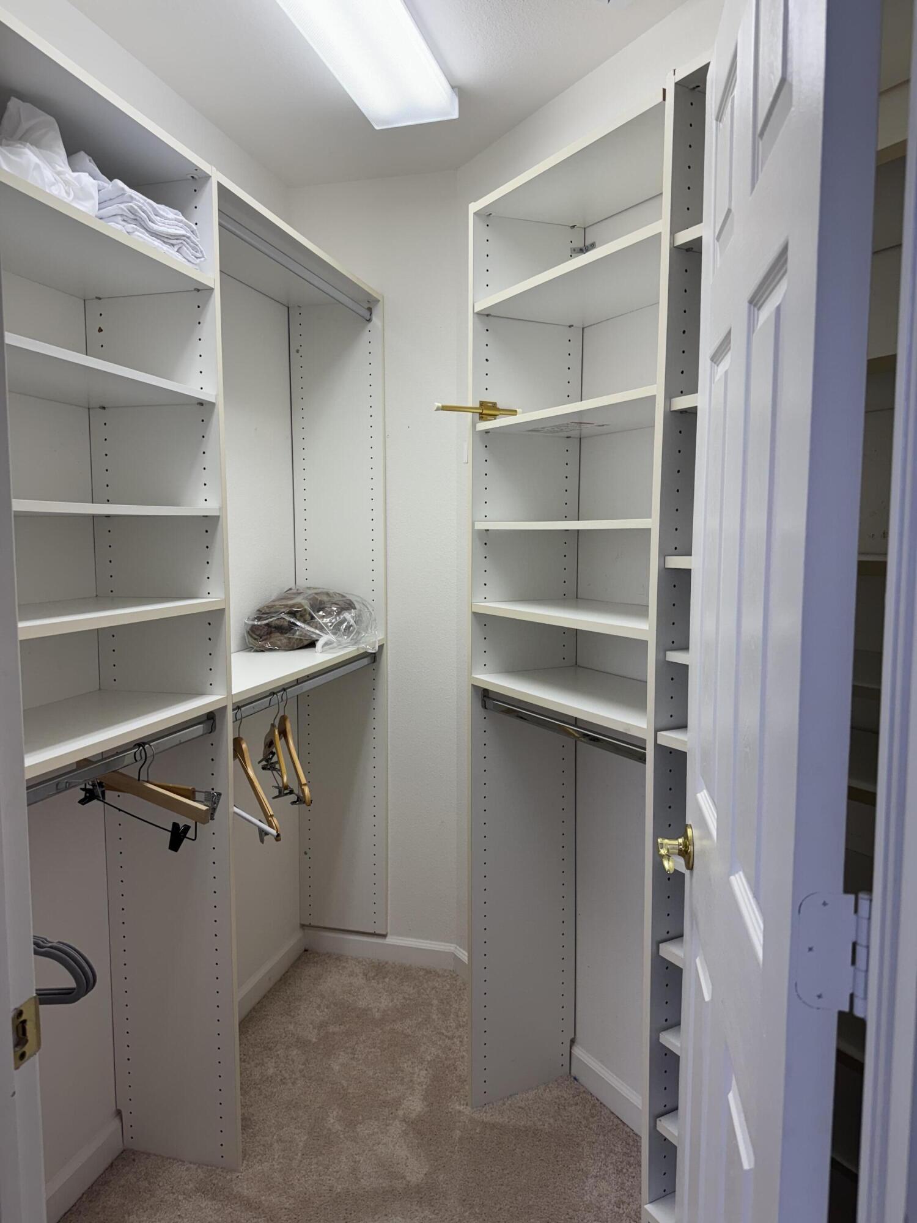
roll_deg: +0.6
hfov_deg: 56.8
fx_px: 848
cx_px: 458
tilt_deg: -5.4
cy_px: 612
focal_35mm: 24
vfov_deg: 71.6
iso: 64
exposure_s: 1/120
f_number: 1.78
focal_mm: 6.76
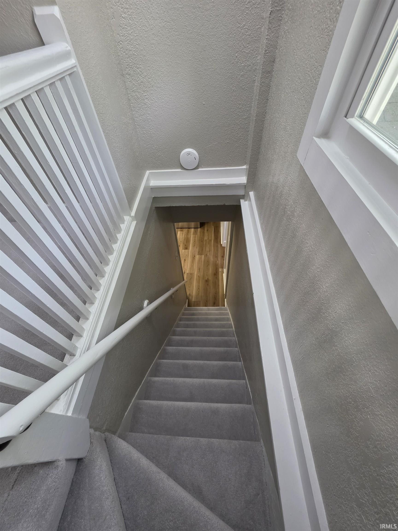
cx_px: 199
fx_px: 199
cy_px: 266
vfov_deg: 106.2
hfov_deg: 89.9
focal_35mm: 13
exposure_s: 1/120
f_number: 1.9
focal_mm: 2.2
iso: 125
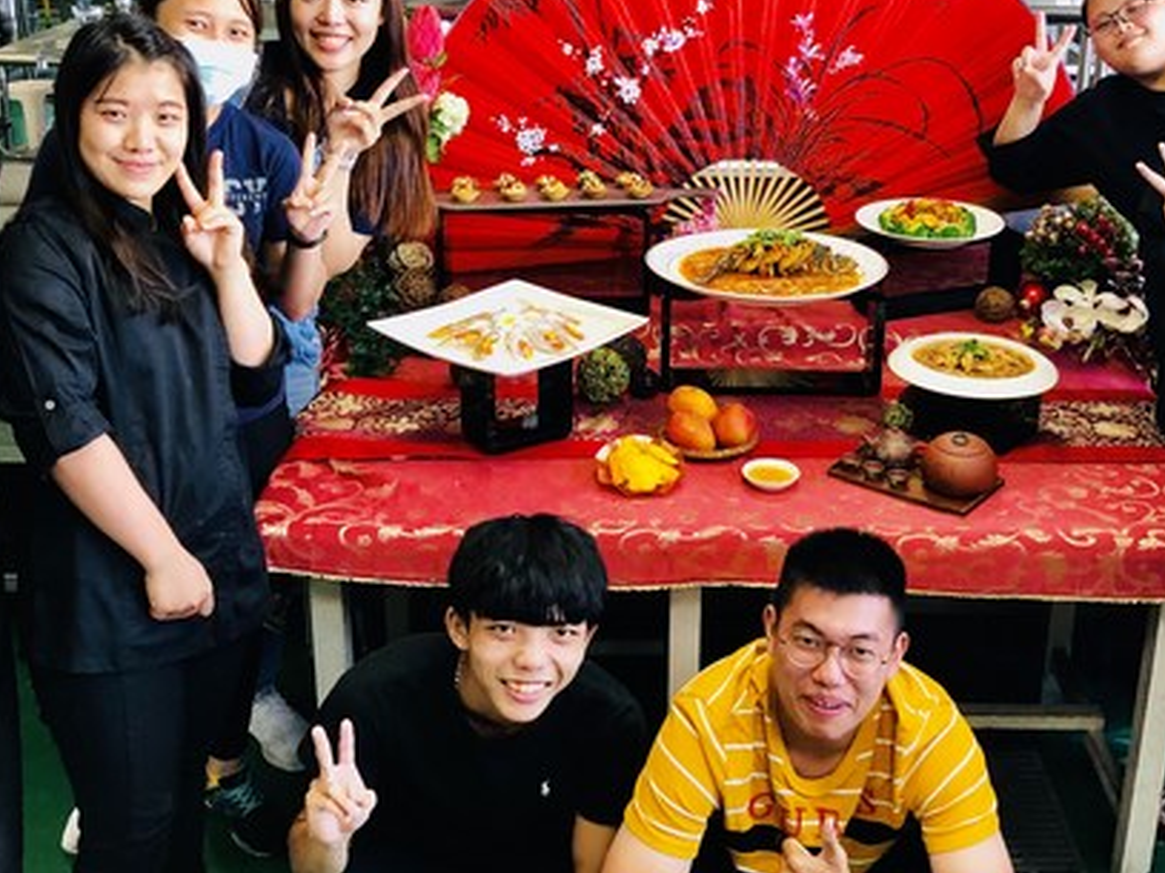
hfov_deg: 42.9
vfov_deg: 32.7
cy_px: 326
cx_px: 653
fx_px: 1480
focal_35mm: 44
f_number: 1.8
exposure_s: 1/30
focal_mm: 3.99
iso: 40
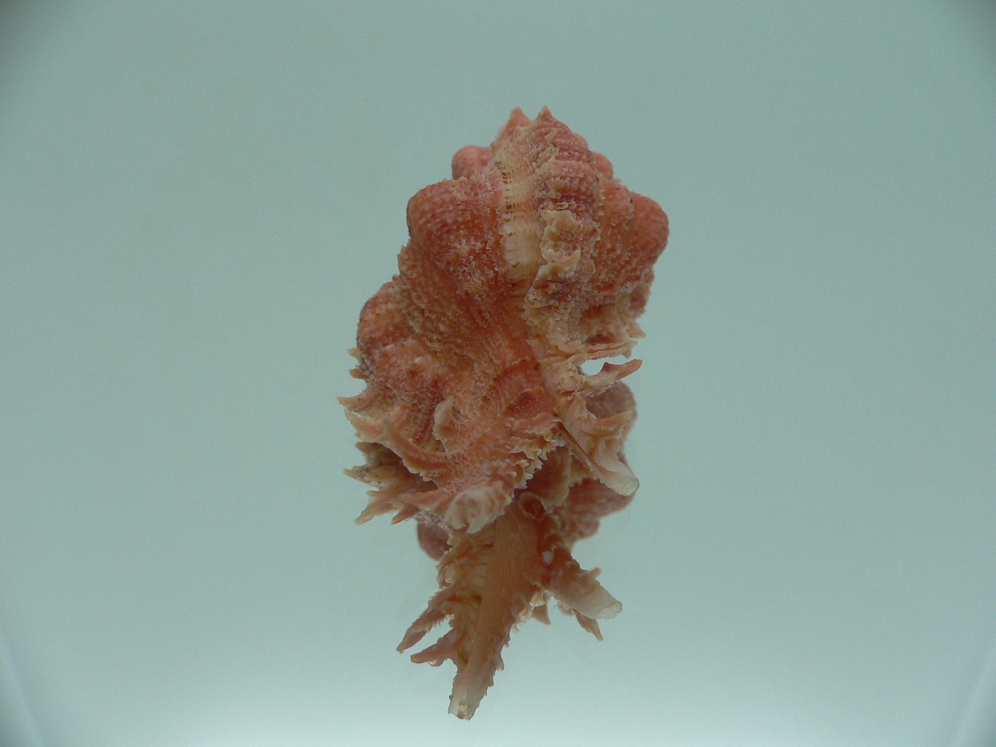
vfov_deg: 40.7
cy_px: 374
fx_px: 1007
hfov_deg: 52.6
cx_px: 498
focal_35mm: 35
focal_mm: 4.6
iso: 80
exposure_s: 1/60
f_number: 2.8
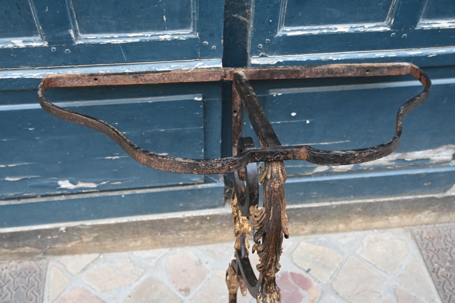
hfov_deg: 52.2
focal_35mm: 37
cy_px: 152
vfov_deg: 36.2
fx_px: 464
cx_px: 228
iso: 400
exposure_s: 1/250
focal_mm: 24.5
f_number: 3.8
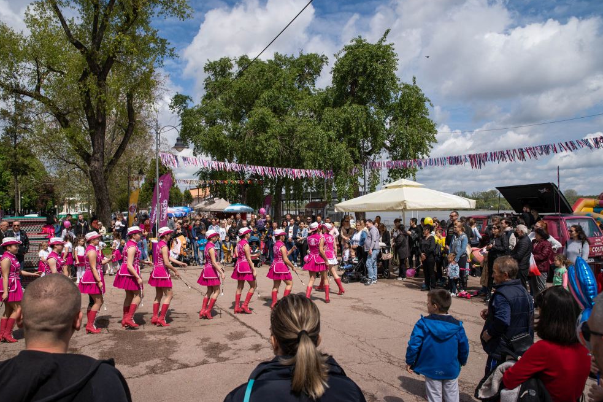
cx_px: 295
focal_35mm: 25
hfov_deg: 71.5
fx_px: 419
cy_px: 202
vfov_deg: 51.3
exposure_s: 1/2500
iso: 250
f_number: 8
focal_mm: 24
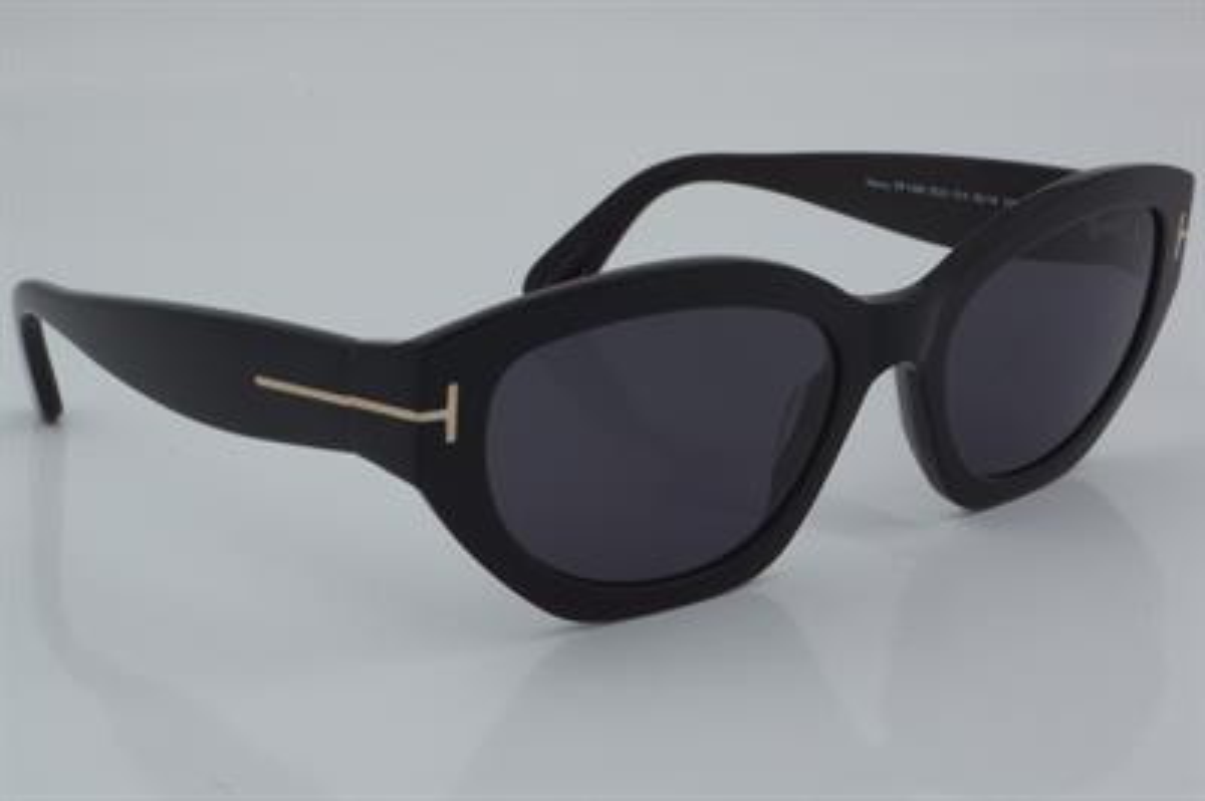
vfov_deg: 18.2
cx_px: 602
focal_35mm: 75
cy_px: 400
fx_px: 2508
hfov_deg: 27.0
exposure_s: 1/4
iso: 100
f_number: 32
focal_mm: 50
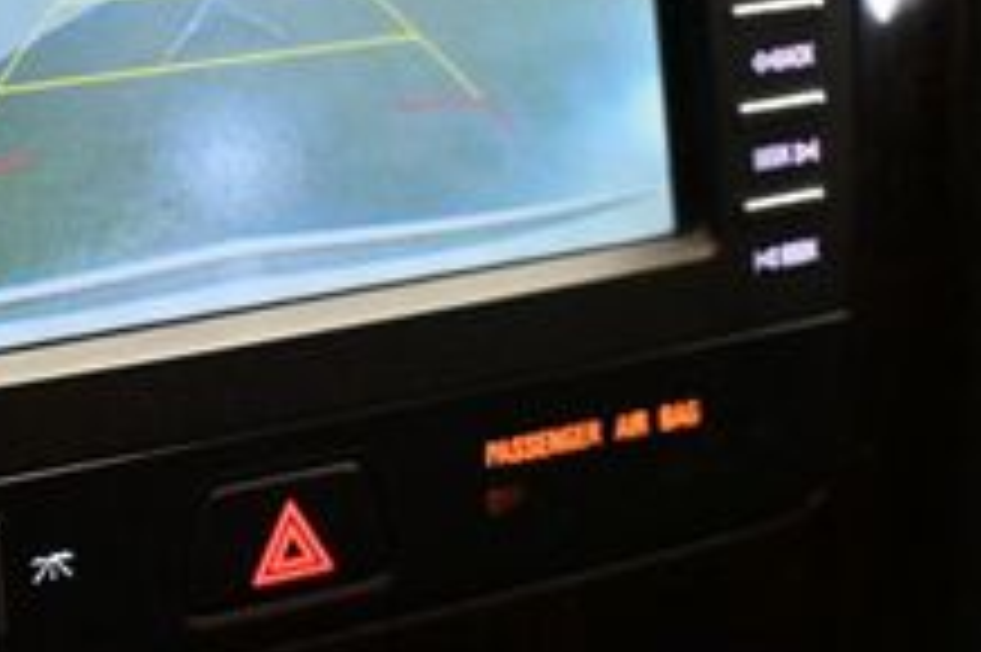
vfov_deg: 15.3
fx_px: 2396
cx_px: 9
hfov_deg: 22.3
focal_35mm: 88
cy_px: 63
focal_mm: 20
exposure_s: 1/60
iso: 8000
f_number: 3.8
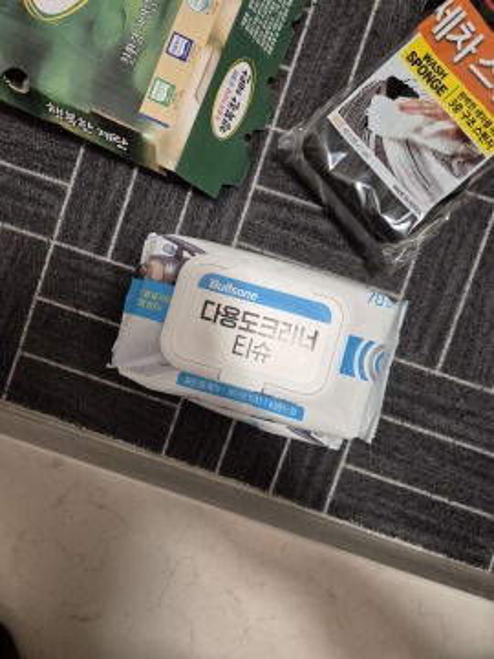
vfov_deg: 73.9
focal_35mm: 23
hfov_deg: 58.9
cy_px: 330
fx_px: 438
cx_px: 247
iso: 500
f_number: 1.8
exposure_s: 1/120
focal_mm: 5.4
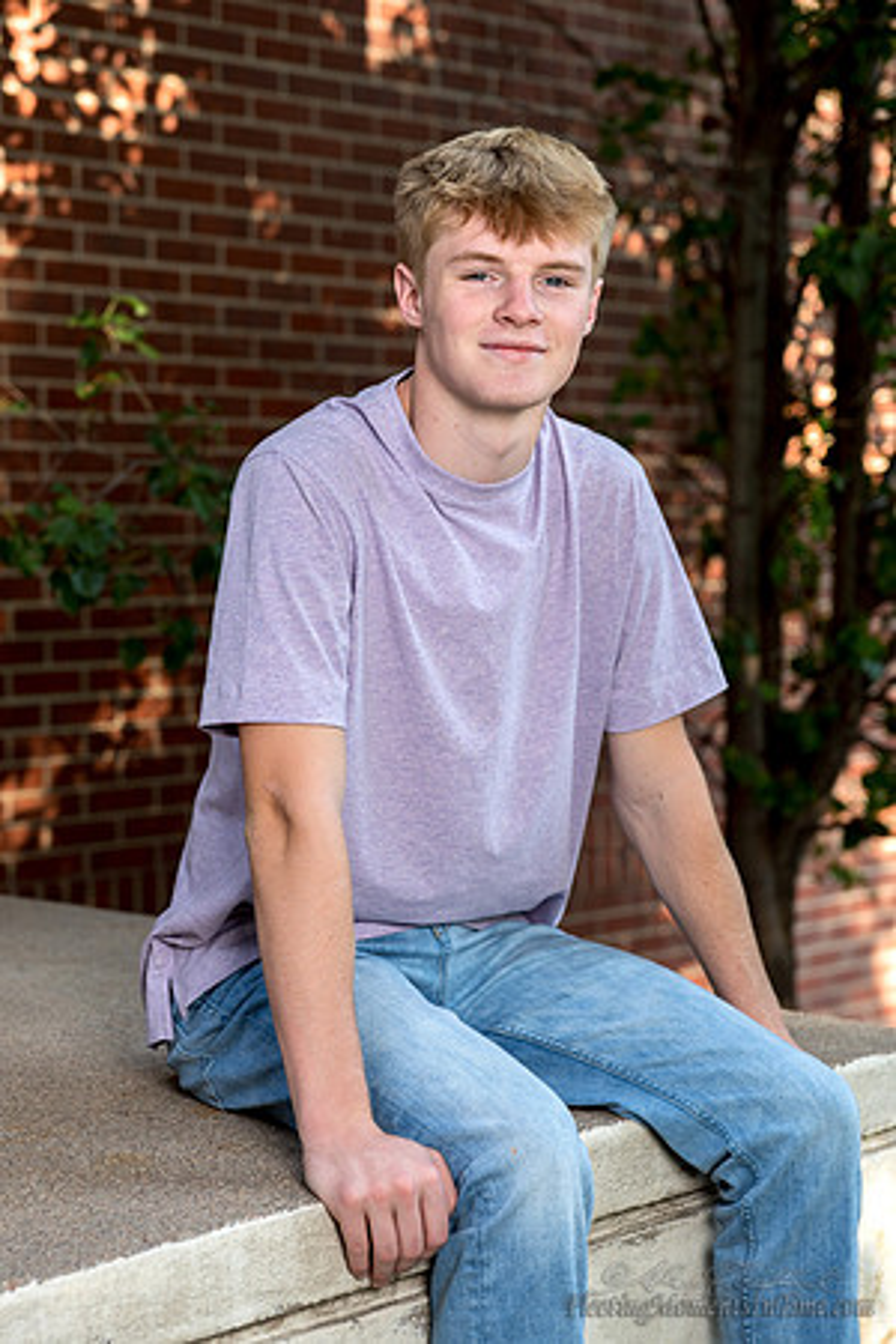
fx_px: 2613
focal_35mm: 70
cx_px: 448
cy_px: 672
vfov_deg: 28.8
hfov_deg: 19.5
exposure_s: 1/160
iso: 100
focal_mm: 70
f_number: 4
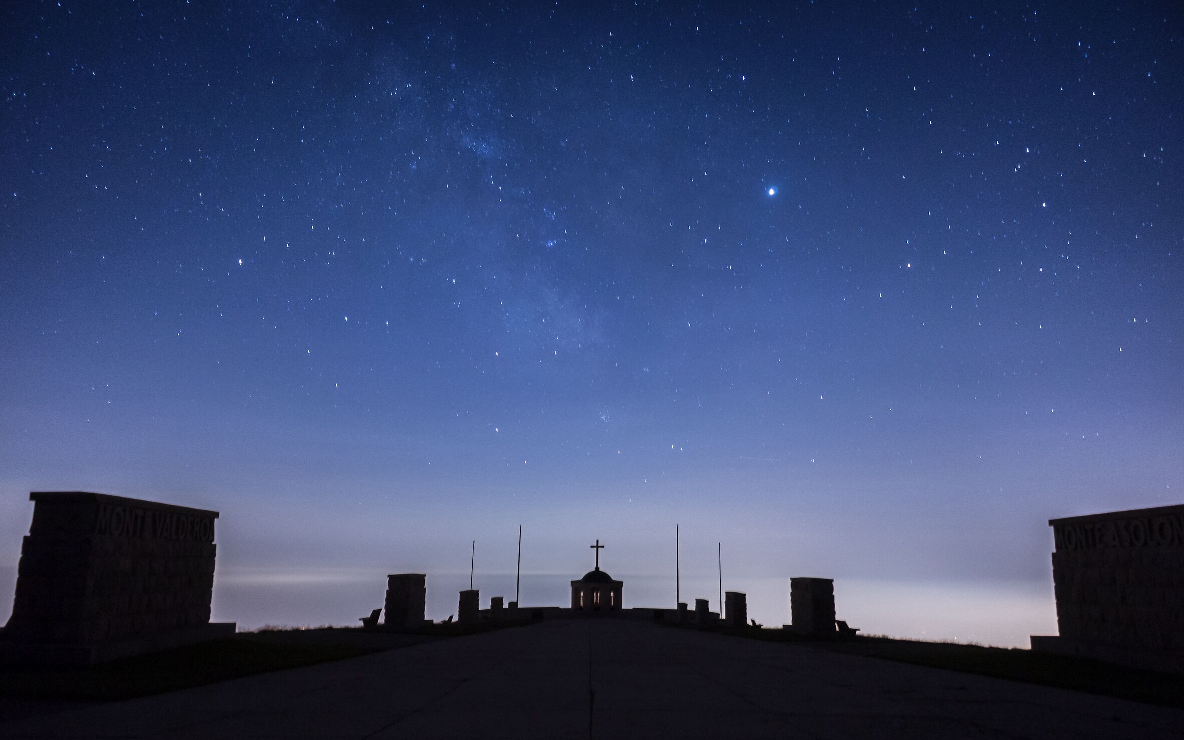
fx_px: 936
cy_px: 343
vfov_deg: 43.1
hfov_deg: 64.6
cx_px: 594
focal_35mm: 29
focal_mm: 28
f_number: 3.5
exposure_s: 15
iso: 2000
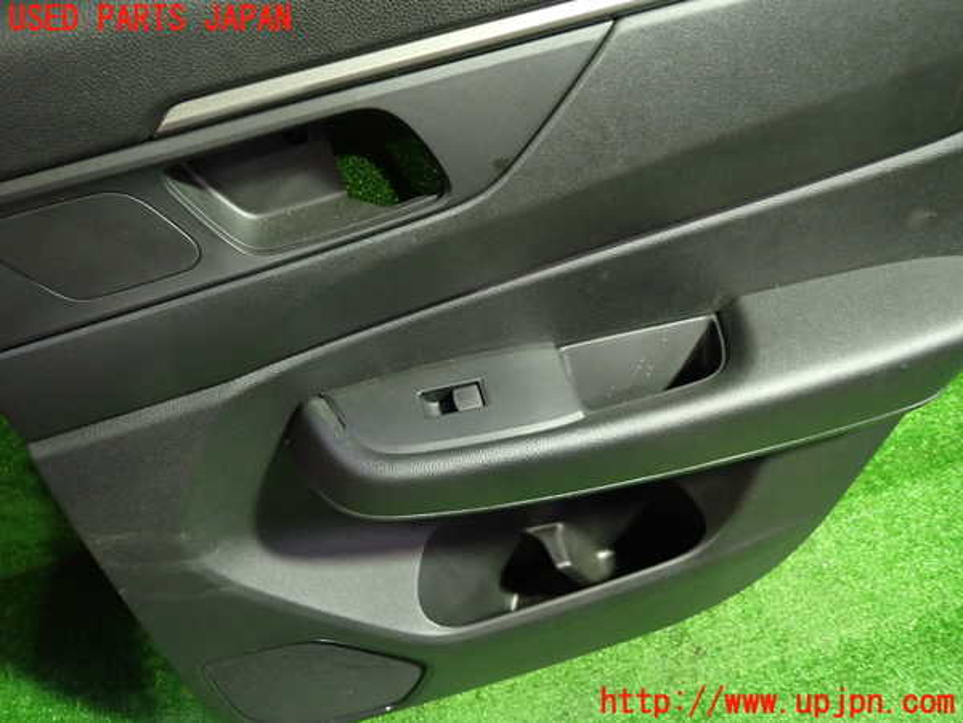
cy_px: 362
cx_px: 482
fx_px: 695
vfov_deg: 54.9
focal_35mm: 25
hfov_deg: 69.4
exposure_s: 1/30
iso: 640
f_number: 2
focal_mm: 4.5
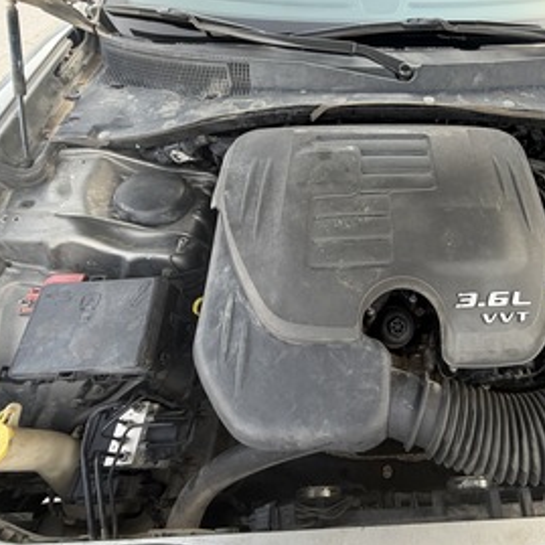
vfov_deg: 71.0
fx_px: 374
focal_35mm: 21
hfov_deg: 68.8
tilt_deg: -50.9
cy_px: 206
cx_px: 388
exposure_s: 1/121
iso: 50
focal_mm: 2.22
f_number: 2.2
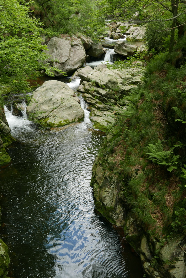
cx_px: 93
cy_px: 139
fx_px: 271
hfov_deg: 37.9
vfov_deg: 54.4
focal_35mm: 35
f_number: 4
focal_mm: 15.9
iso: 200
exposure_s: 1/125
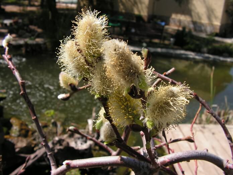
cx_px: 116
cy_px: 88
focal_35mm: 36
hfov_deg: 51.4
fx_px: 242
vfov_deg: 39.7
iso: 64
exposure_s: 1/400
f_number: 4.8
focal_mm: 6
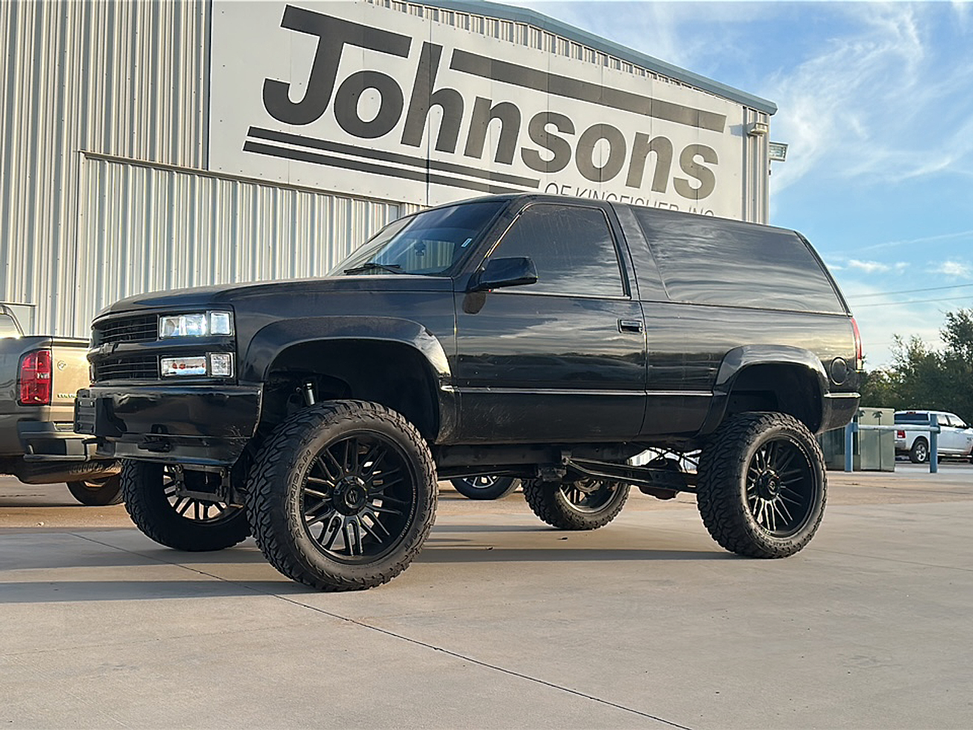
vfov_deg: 42.9
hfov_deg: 55.4
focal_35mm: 33
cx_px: 486
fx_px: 928
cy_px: 365
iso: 80
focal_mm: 6.86
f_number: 1.78
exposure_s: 1/1996
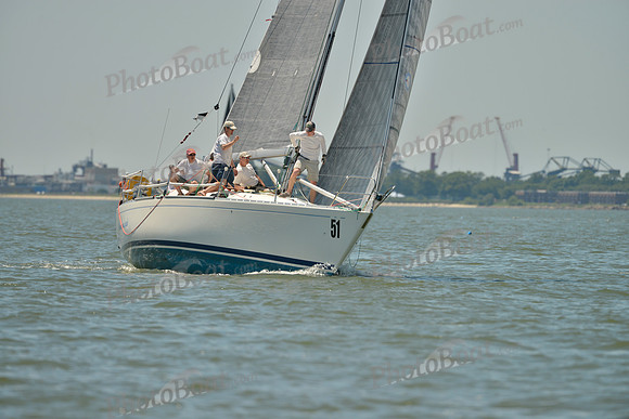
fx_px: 6990
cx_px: 314
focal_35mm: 400
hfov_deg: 5.2
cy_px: 210
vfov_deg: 3.4
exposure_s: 1/1600
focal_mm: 400
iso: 200
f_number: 5.6
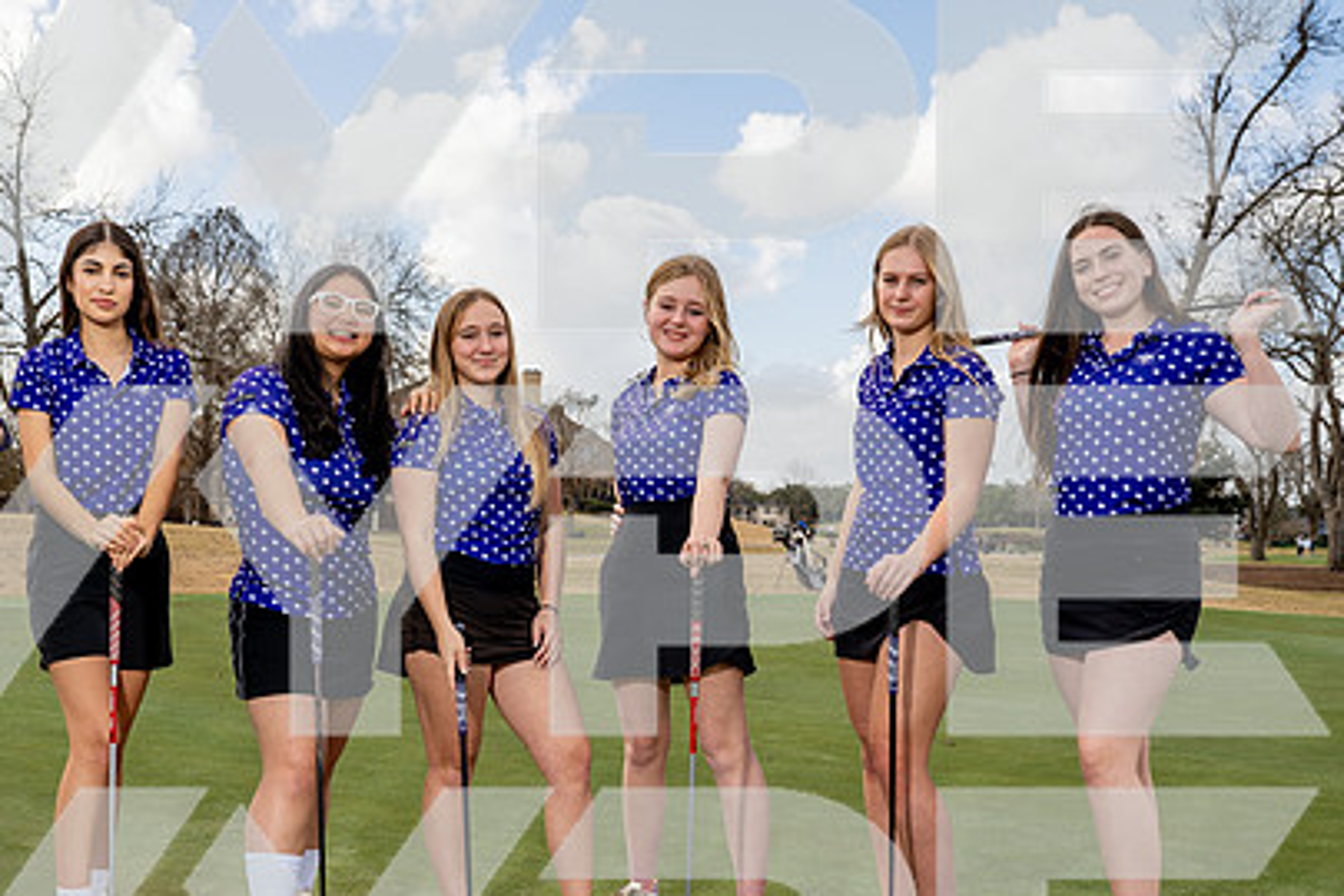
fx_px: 1605
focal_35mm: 43
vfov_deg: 31.0
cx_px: 485
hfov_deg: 45.0
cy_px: 562
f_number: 8
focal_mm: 30
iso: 100
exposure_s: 1/250
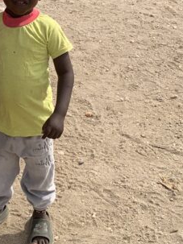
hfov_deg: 16.6
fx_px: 621
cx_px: 34
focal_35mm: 88
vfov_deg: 21.5
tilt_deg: -16.8
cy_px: -2
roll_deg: -0.9
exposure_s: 1/2208
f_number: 1.8
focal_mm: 4.25
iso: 25
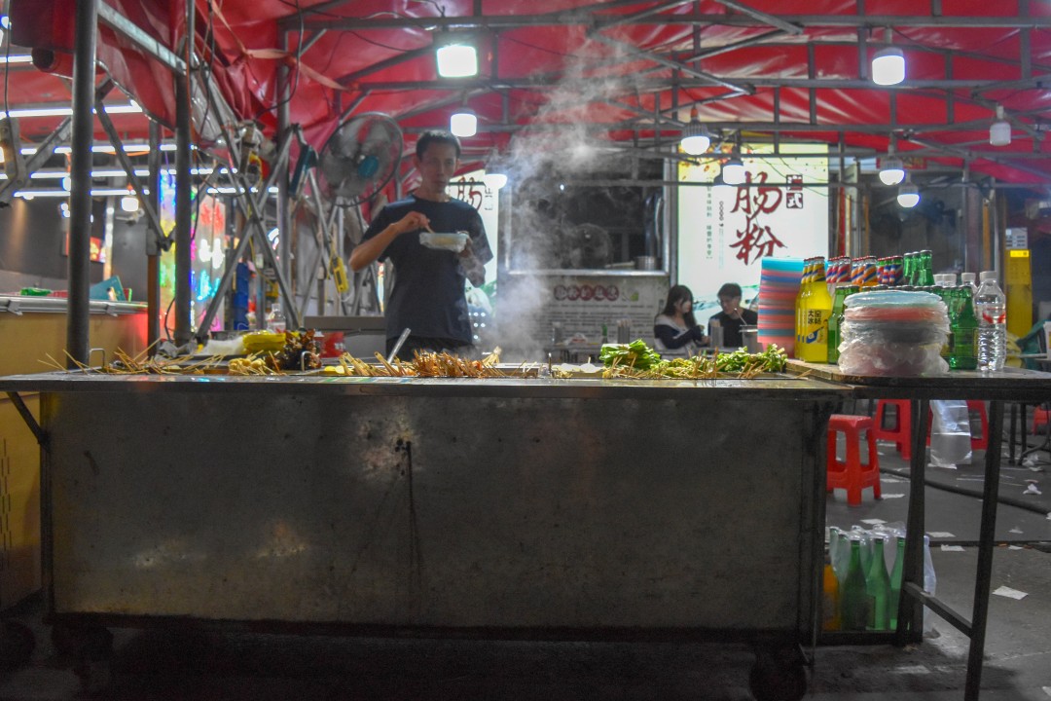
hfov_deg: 67.4
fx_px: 788
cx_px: 526
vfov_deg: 47.9
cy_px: 350
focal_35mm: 27
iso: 2200
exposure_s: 1/500
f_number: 3.5
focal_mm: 18
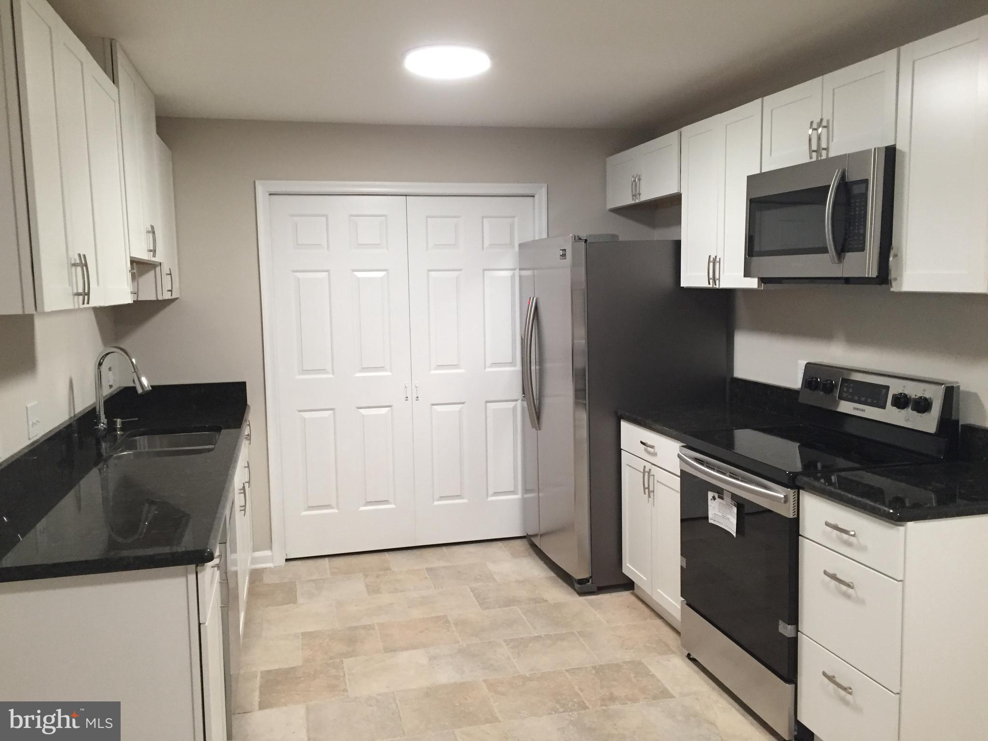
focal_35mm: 29
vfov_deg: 48.2
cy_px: 370
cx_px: 494
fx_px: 828
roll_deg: +1.0
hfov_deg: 61.7
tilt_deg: -4.9
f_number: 2.2
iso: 125
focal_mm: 4.15
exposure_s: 1/30
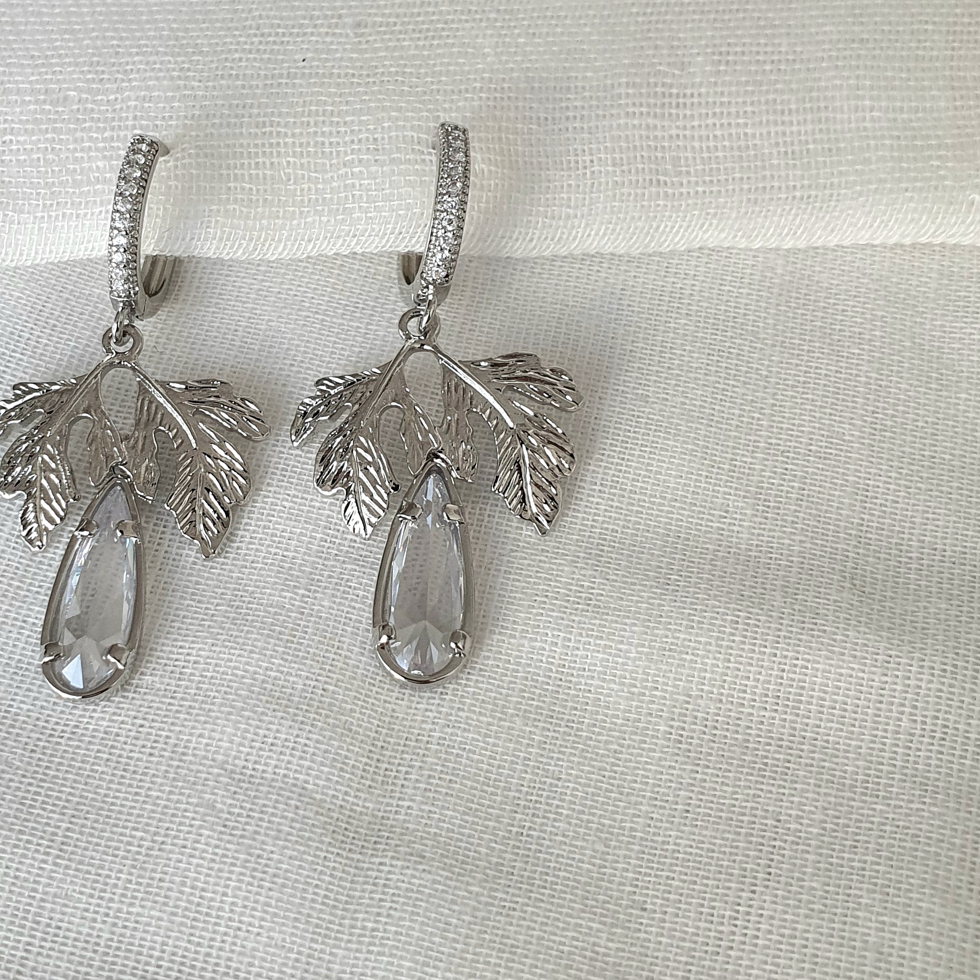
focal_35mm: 50
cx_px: 283
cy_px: 390
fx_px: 1601
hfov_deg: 33.5
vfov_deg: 33.9
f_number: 2.4
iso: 200
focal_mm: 4.32
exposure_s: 1/120
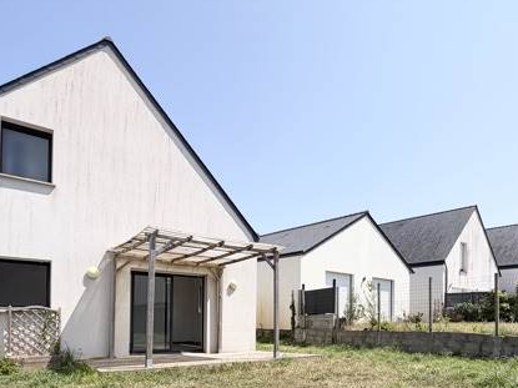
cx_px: 333
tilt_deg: +0.5
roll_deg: -0.3
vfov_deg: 48.1
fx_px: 404
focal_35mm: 27
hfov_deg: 64.1
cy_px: 317
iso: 20
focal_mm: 2.22
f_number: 2.2
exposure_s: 1/1050
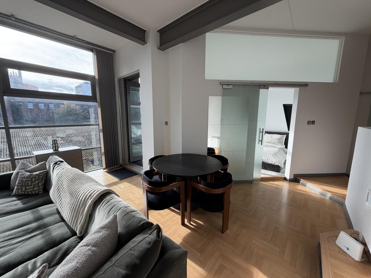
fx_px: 150
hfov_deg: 102.1
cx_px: 186
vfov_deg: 85.7
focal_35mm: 14
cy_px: 139
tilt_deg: -7.6
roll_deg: -0.6
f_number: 2.2
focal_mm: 2.22
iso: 40
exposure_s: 1/182
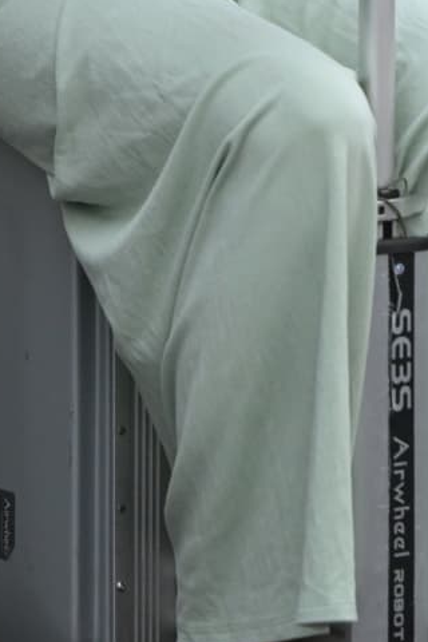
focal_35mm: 431
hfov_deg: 3.2
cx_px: 142
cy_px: -298
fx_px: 7686
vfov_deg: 4.8
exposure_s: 1/500
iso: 1400
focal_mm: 115
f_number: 3.5
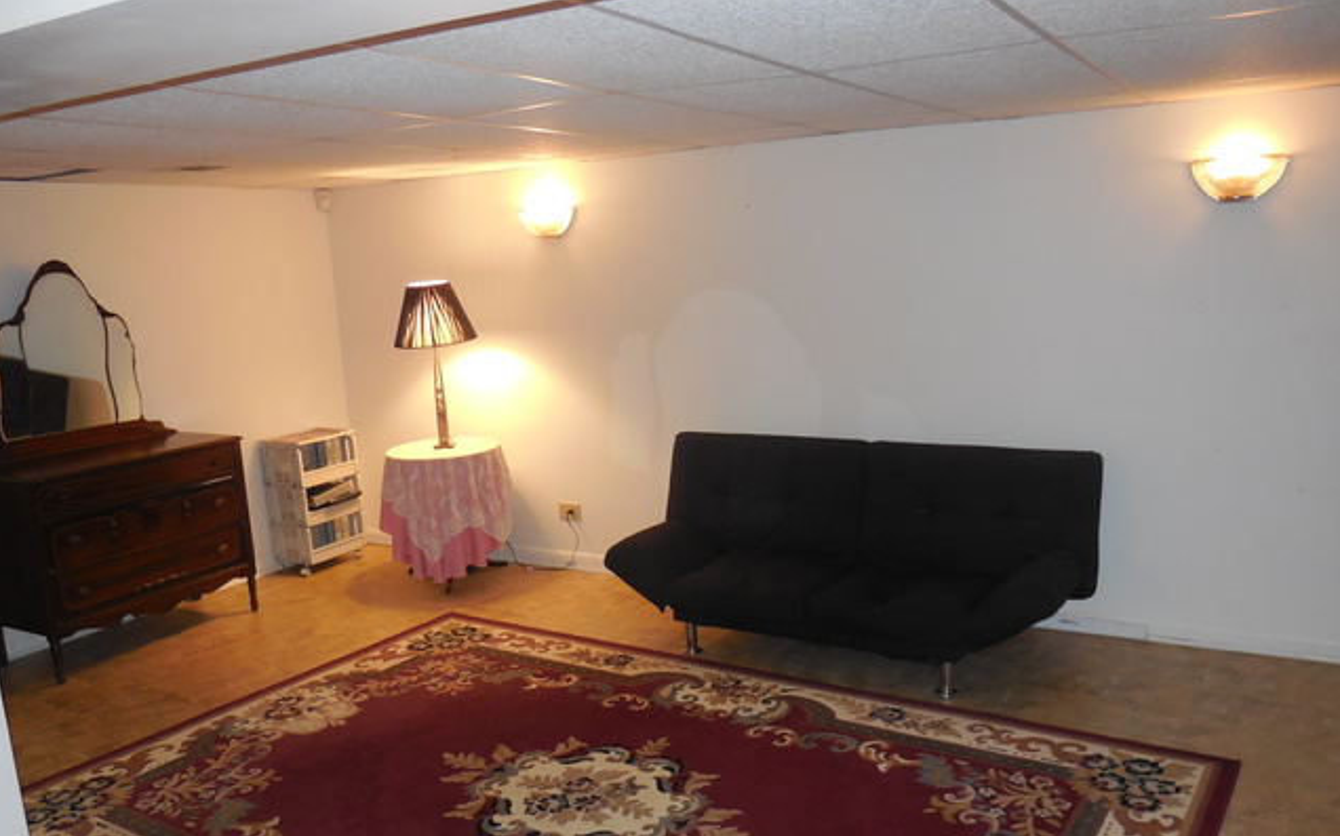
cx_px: 670
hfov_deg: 59.7
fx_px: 1168
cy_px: 482
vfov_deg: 39.3
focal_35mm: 32
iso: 450
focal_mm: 5.3
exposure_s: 1/25
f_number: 3.2
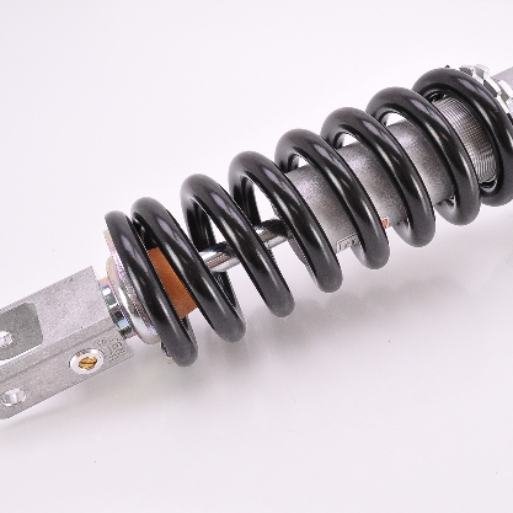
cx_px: 326
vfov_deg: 39.2
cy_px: 254
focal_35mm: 43
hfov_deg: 38.9
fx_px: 721
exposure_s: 1/160
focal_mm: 22
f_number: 10
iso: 2000
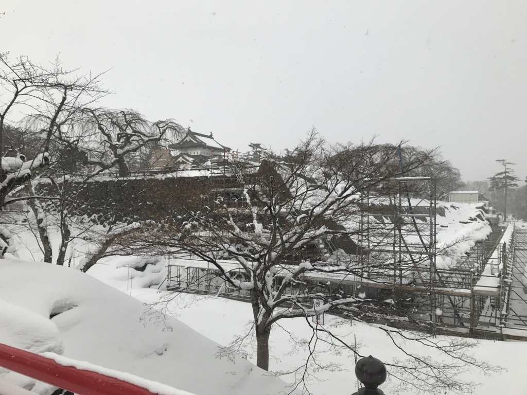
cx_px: 264
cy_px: 198
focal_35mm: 28
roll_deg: -0.1
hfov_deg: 63.4
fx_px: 426
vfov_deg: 49.7
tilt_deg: +1.6
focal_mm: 3.99
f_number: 1.8
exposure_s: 1/4000
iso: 20
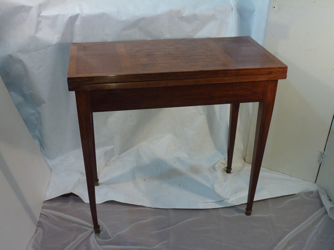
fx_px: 386
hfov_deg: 46.8
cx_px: 167
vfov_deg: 36.0
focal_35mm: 40
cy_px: 125
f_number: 3.6
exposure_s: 1/30
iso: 250
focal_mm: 6.5
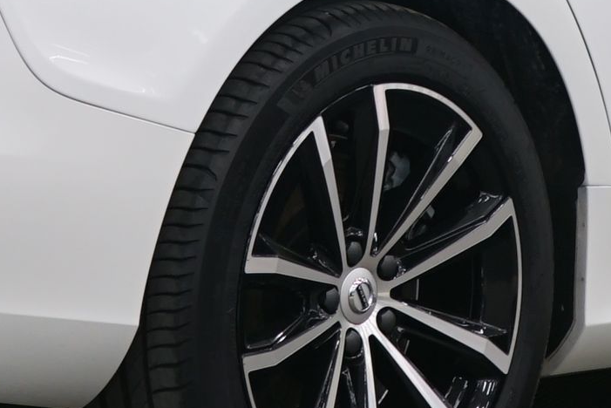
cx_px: 313
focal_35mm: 275
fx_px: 4669
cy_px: -291
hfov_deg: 7.5
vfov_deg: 4.9
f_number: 5
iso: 400
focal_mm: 49
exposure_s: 1/8
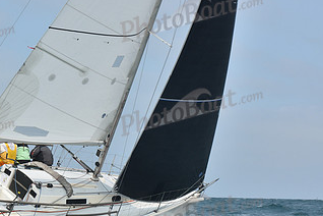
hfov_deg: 12.2
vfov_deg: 8.2
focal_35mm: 168
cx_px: 68
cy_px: 177
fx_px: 1507
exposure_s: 1/800
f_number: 10
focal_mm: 92
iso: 250
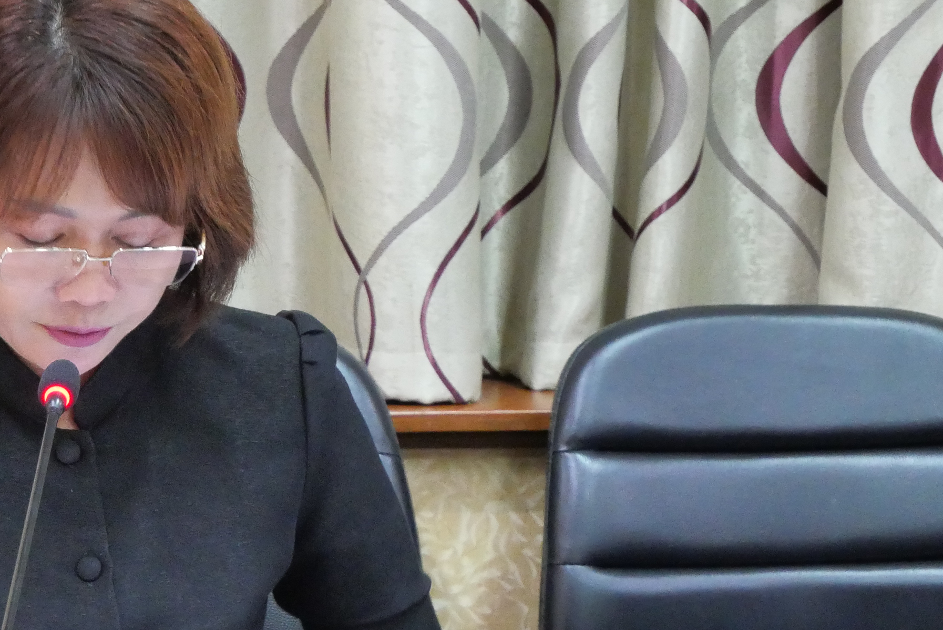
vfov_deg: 6.6
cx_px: 217
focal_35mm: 209
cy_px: 313
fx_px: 5477
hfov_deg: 9.8
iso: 3200
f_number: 5.6
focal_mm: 49
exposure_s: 1/20
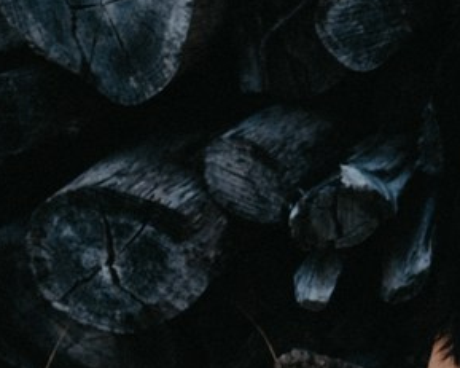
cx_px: 605
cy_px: 256
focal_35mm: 106
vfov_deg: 14.5
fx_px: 1443
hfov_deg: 17.0
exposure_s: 1/2000
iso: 250
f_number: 1.4
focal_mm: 16
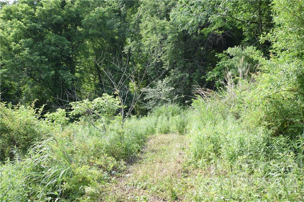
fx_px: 304
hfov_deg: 53.1
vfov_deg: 36.8
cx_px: 152
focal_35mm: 36
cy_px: 101
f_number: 7.1
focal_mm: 24
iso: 400
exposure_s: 1/200
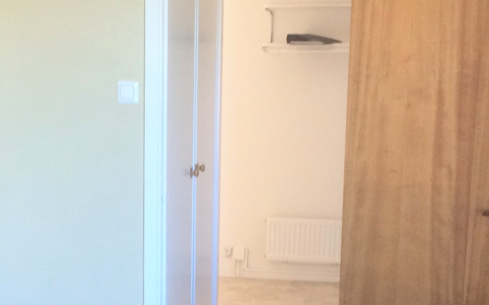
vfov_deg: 17.4
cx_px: 136
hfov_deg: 27.6
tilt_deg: -10.6
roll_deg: +1.2
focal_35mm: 74
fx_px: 986
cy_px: 251
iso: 80
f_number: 2.2
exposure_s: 1/33
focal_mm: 4.15
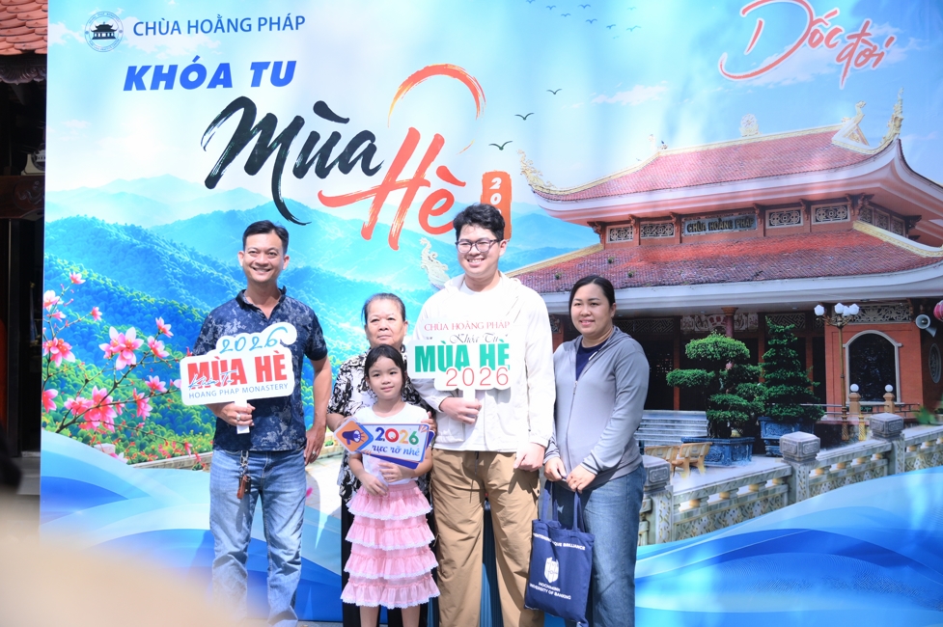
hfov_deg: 41.1
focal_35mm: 48
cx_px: 472
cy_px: 314
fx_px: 1256
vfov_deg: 28.0
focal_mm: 48
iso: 1250
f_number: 4
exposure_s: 1/4000
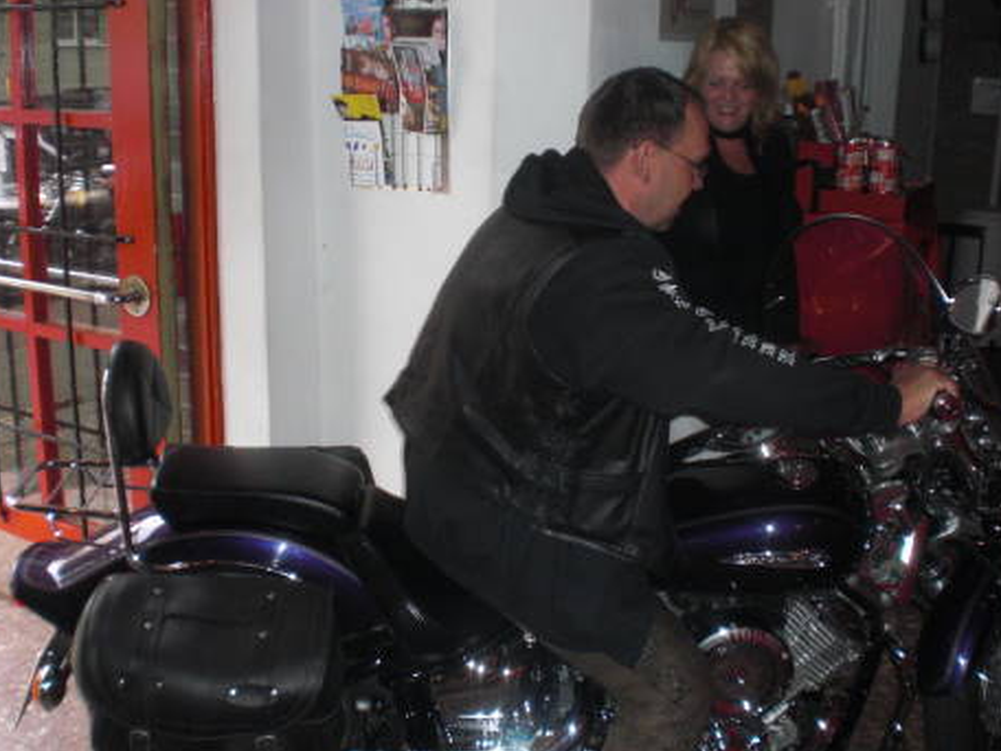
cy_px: 358
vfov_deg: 36.0
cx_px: 498
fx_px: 1157
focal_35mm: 40
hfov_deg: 46.8
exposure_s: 1/60
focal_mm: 6.3
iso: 200
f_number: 3.1
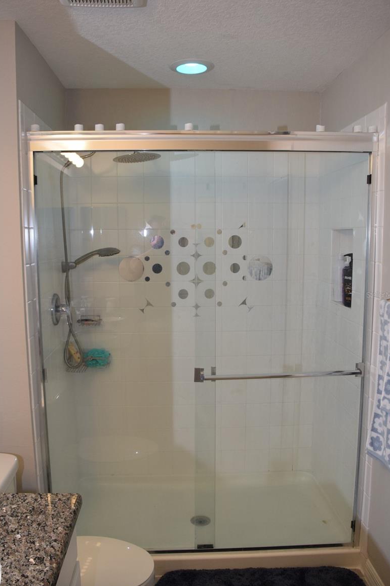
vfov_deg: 65.5
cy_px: 295
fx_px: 456
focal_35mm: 28
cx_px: 198
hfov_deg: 46.3
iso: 800
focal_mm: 18
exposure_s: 1/100
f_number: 5
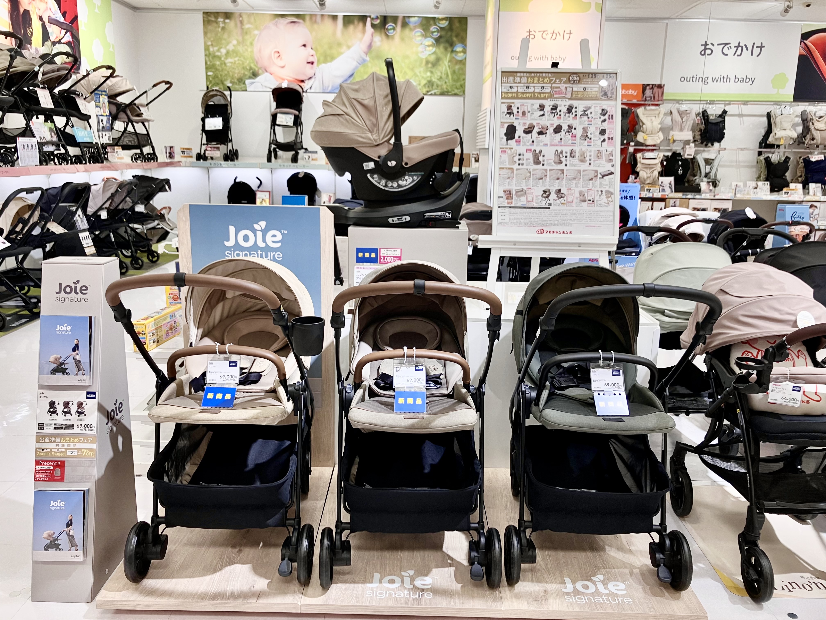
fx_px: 668
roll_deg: -1.3
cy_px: 310
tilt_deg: -12.8
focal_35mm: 28
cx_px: 413
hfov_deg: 63.4
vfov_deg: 49.7
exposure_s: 1/50
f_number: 1.8
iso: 40
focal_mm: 3.99
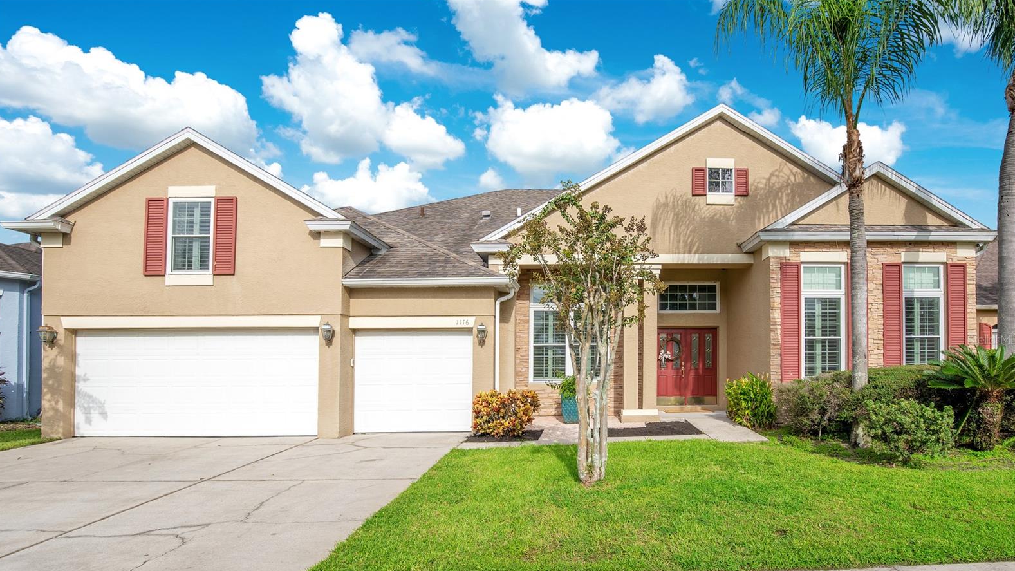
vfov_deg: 63.4
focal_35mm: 17
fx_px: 458
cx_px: 510
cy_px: 339
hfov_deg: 95.9
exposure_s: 1/250
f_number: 10
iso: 100
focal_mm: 16
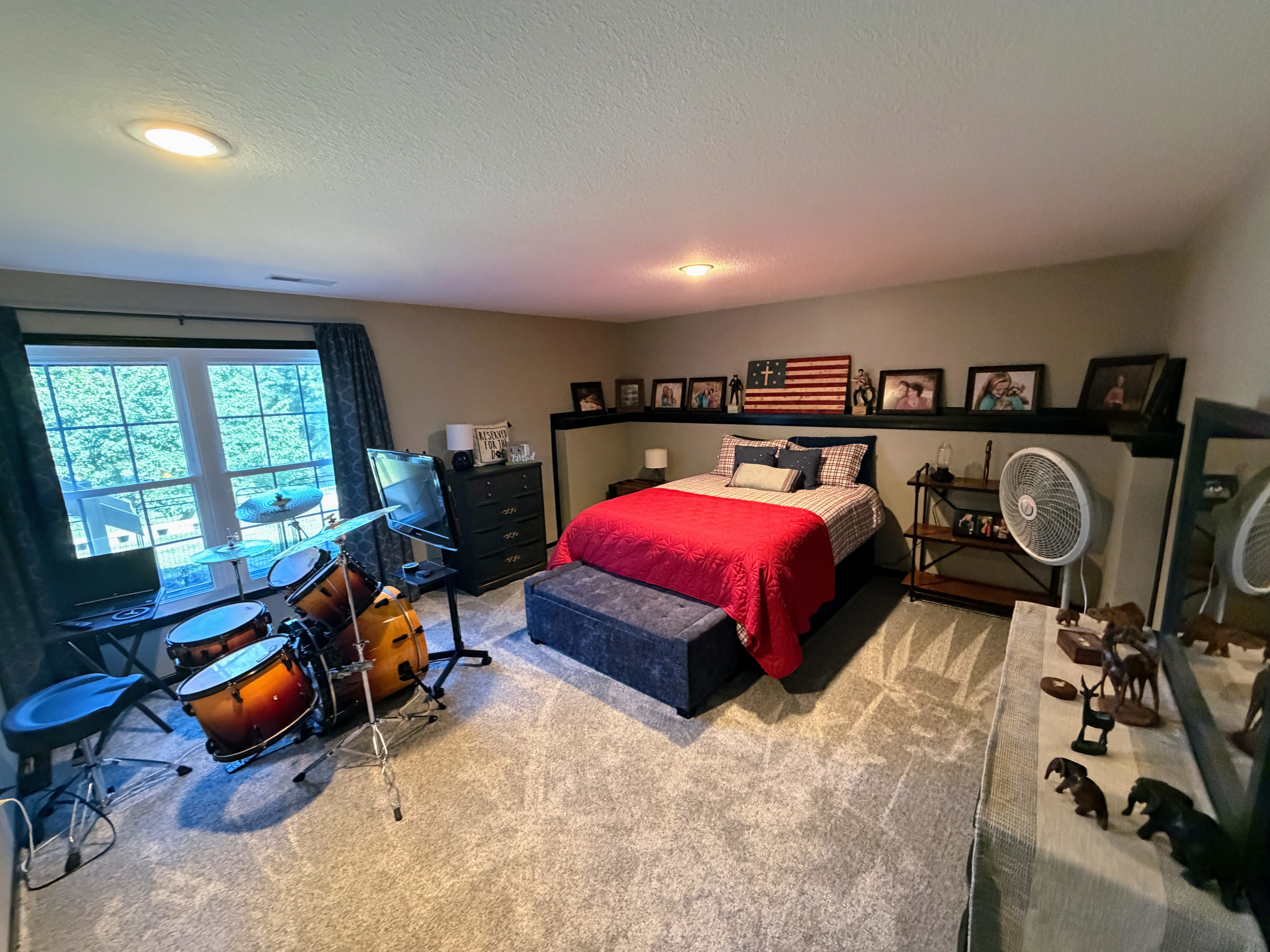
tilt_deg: -11.3
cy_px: 476
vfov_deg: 85.7
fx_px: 514
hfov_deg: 102.1
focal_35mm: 14
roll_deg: +2.1
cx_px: 635
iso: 800
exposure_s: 1/60
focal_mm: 2.22
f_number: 2.2
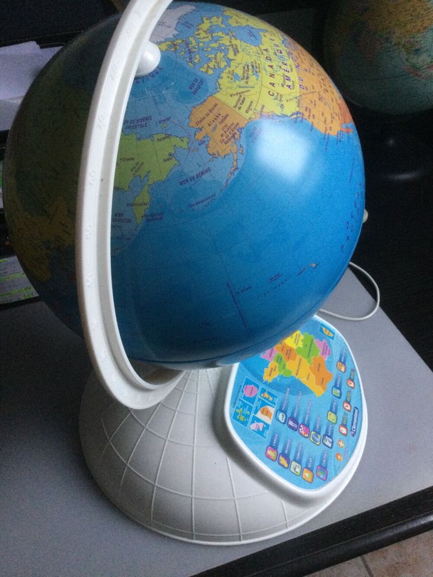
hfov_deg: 45.4
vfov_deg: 58.3
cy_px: 288
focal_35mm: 31
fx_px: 517
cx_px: 216
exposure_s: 1/20
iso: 200
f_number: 2.4
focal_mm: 3.3
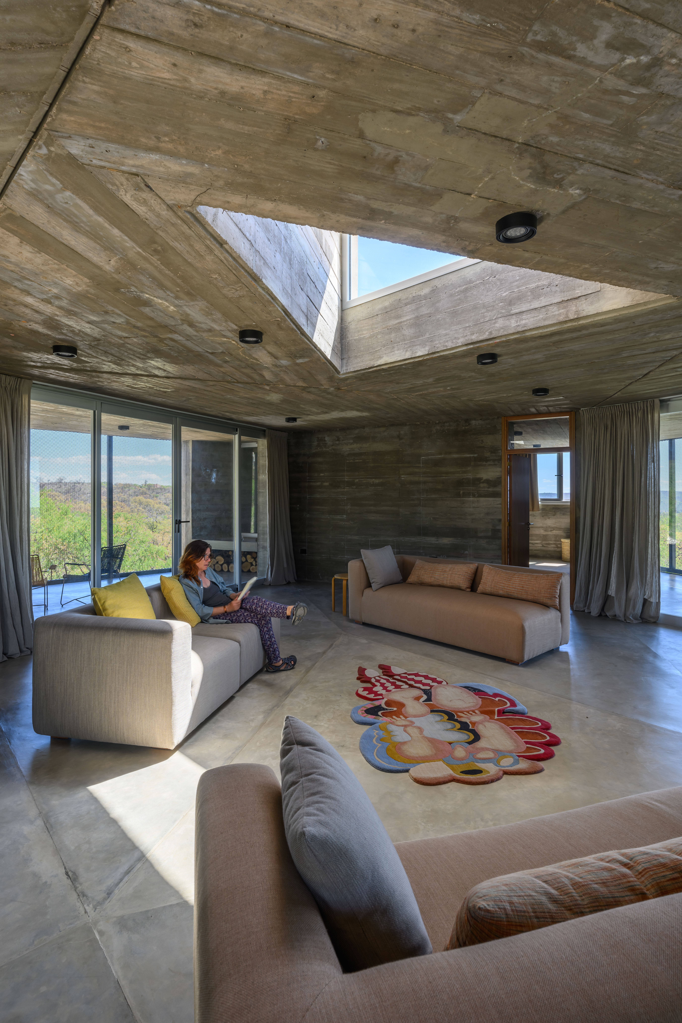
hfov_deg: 67.4
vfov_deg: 90.0
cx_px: 341
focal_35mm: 18
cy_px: 512
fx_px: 511
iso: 100
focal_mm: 18
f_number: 11
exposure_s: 1/50
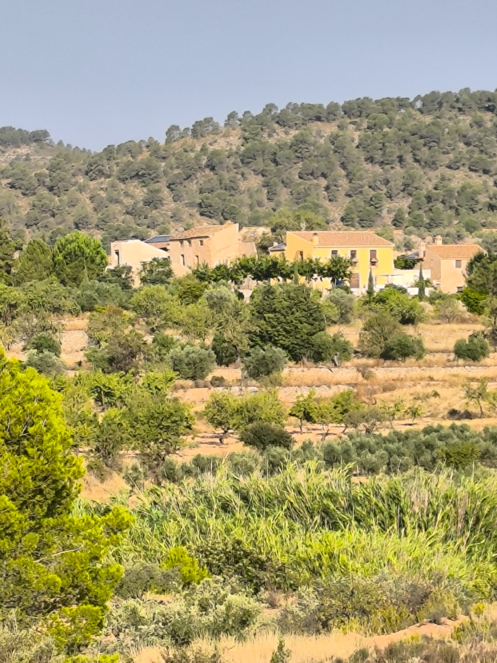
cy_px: 332
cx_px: 248
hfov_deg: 7.8
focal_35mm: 190
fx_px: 3637
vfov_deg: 10.4
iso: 50
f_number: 1.65
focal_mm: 6.14
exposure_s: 1/856
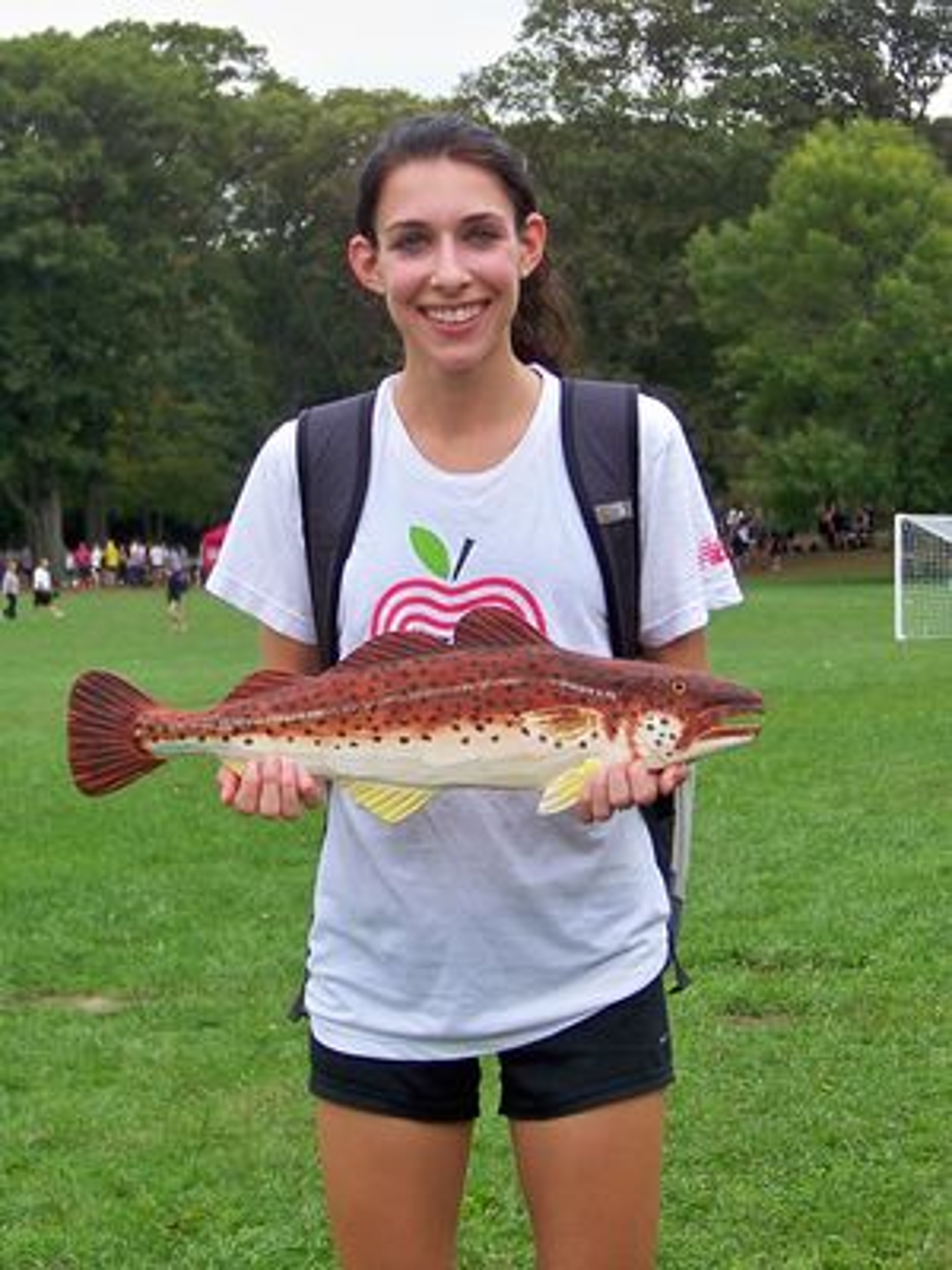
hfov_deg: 22.6
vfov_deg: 29.8
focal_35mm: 65
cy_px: 635
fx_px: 2383
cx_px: 476
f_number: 3.2
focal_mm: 13.2
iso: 64
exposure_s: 1/250
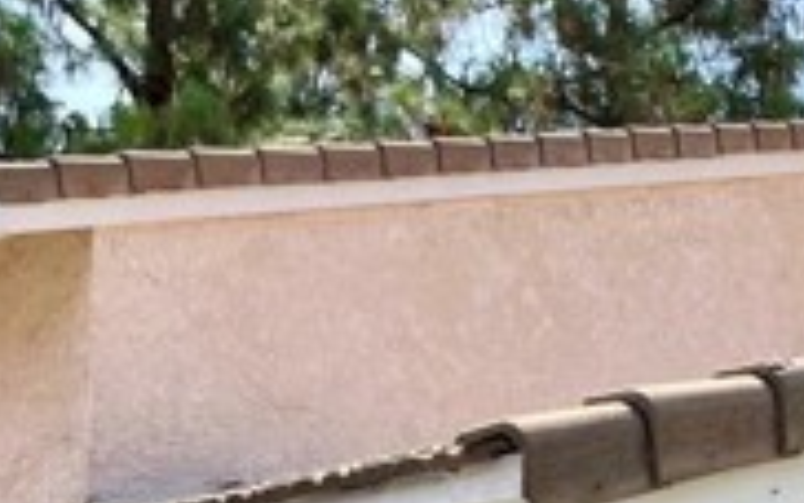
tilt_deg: +3.2
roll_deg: -1.0
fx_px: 2127
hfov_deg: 18.7
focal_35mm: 97
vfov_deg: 12.2
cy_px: 949
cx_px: 1228
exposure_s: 1/1135
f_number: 1.6
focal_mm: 4.2
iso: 32
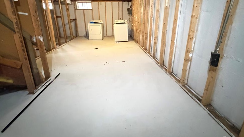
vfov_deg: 65.5
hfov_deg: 99.4
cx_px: 120
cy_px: 47
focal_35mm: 16
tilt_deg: -14.8
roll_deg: +1.3
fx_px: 104
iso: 2500
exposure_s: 1/30
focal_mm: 2.22
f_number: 2.2
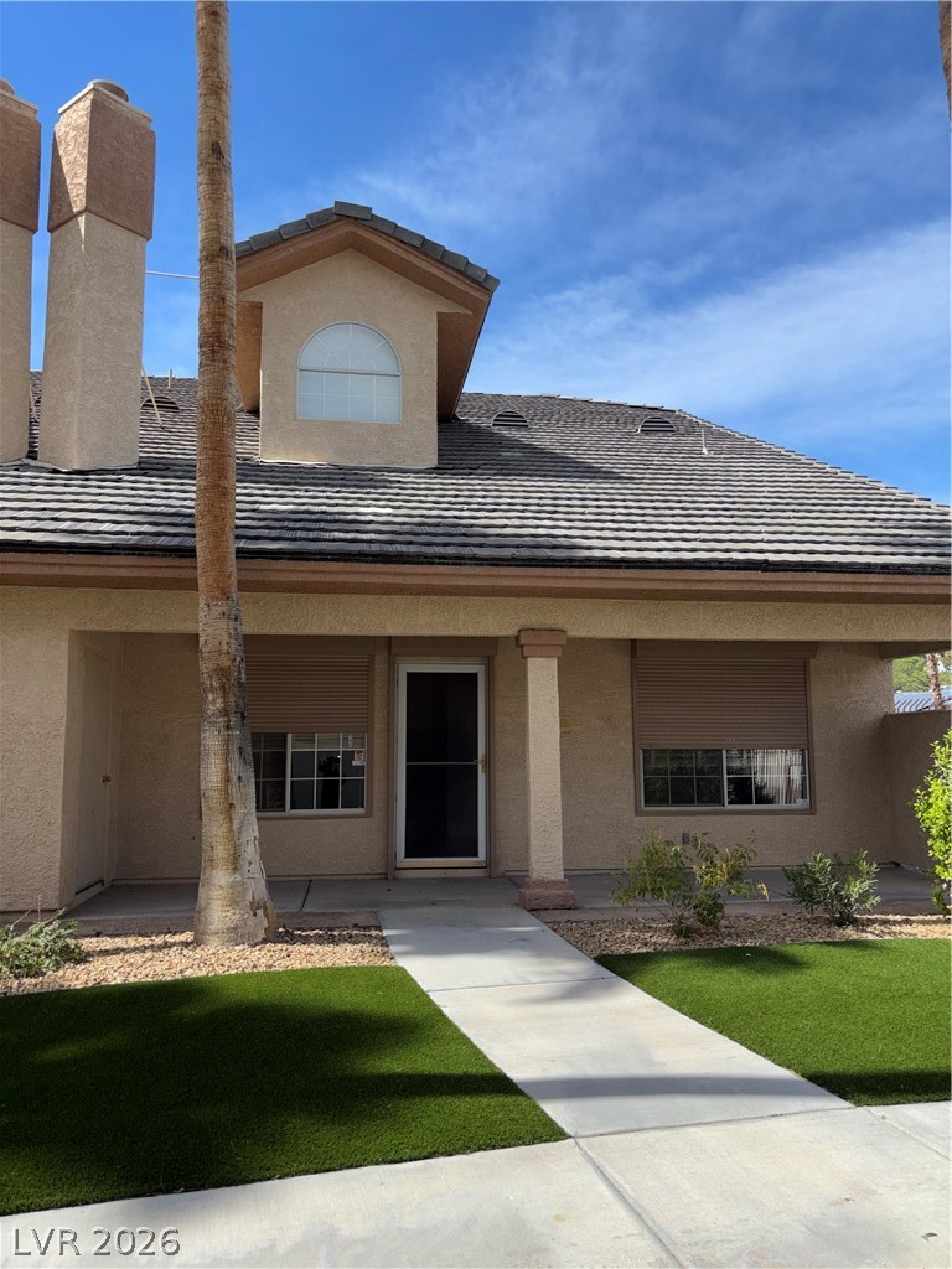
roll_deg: -0.2
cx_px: 476
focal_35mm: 26
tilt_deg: +6.5
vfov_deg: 67.3
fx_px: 953
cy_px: 634
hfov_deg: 53.1
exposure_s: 1/2513
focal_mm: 5.96
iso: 40
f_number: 1.6
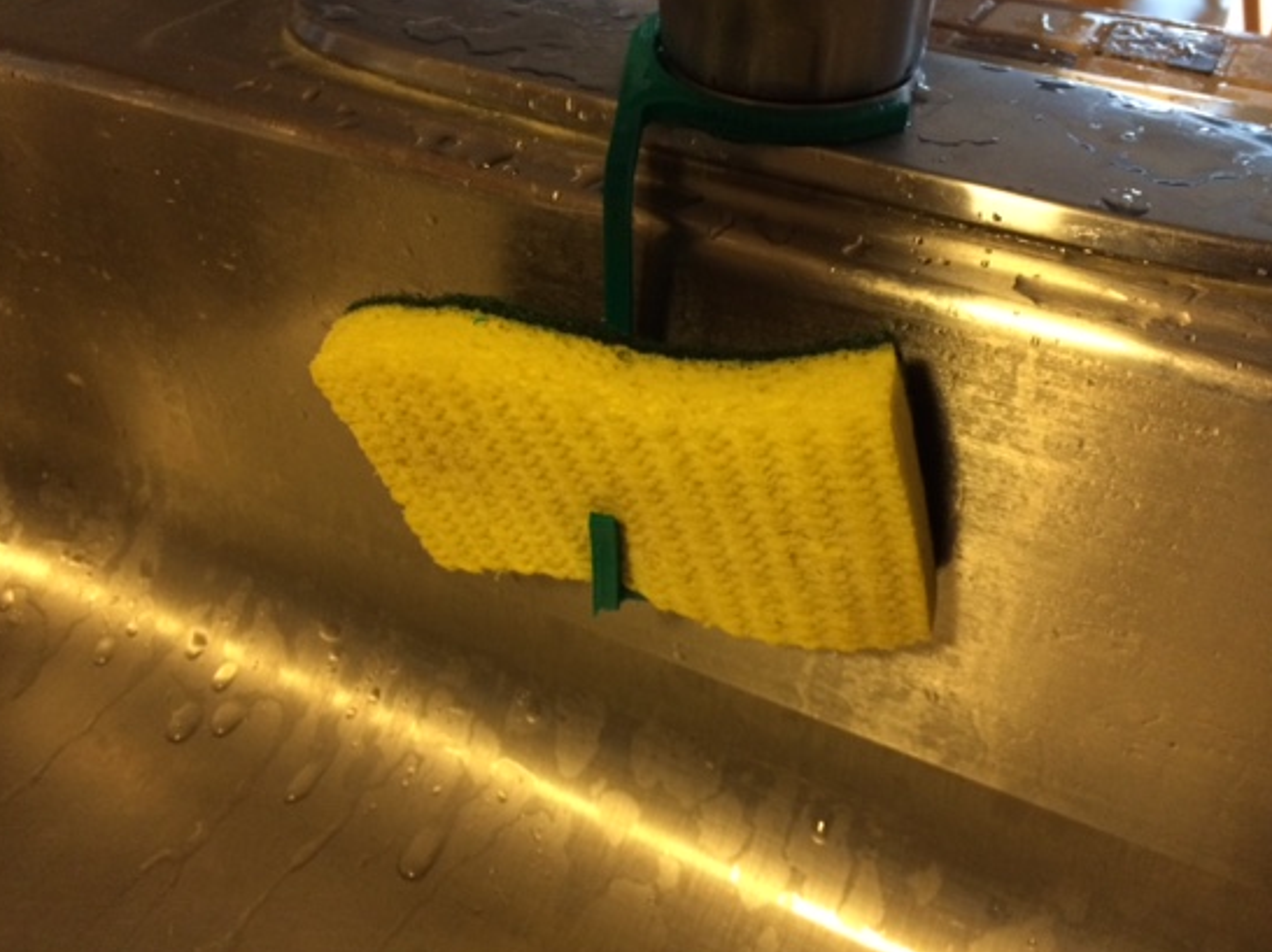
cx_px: 676
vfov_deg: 41.7
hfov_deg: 53.9
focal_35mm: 34
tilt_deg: -37.7
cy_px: 426
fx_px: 1249
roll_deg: -1.0
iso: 250
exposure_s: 1/20
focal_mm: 4.15
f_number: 2.2
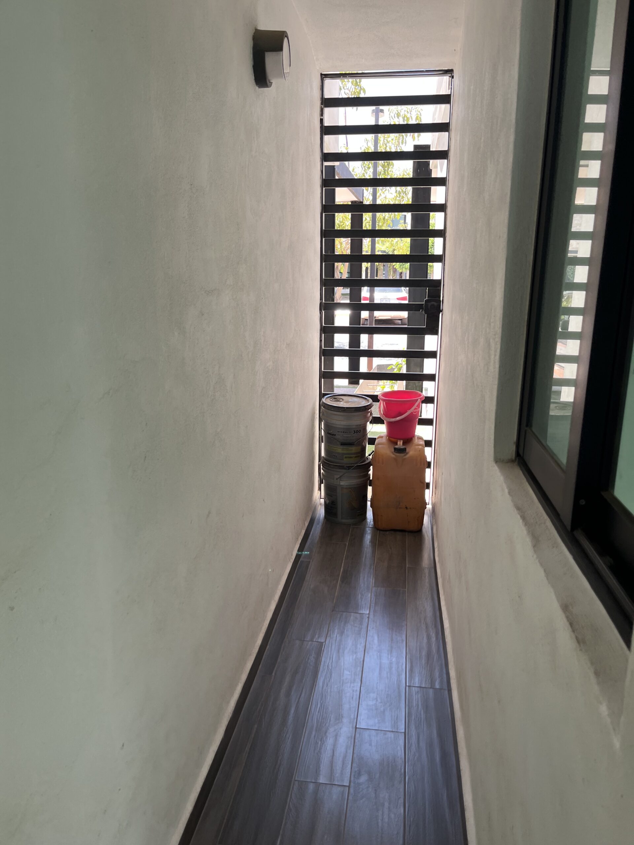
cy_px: 422
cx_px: 317
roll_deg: -2.9
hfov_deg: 53.1
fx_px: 635
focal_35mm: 26
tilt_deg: -11.0
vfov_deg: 67.3
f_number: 1.6
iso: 40
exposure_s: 1/155
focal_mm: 5.1
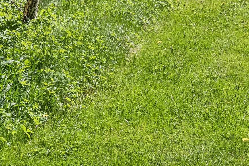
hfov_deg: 16.9
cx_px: 202
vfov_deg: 11.0
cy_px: -86
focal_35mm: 120
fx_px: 830
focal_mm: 35
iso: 200
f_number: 11
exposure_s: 1/200
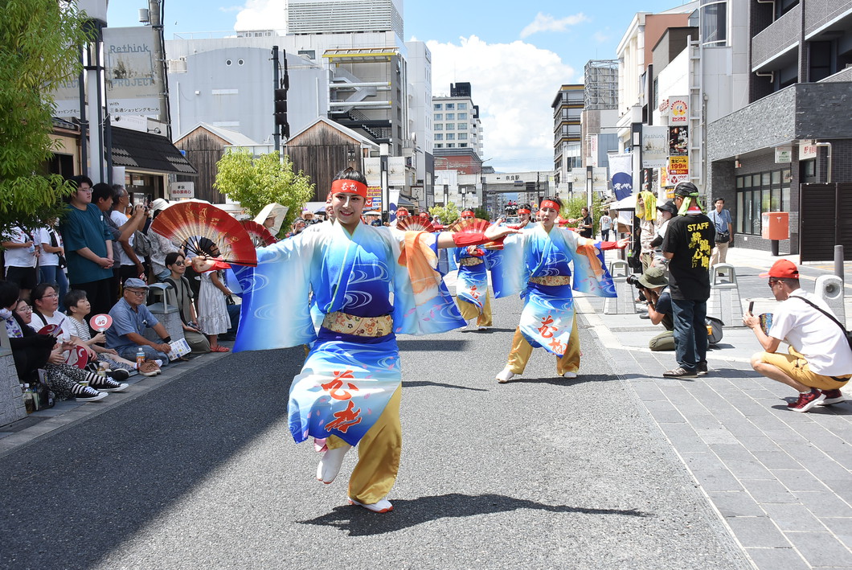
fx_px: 924
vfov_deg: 34.3
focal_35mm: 39
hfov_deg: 49.5
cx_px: 426
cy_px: 285
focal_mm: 26
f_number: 8
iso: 400
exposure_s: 1/640
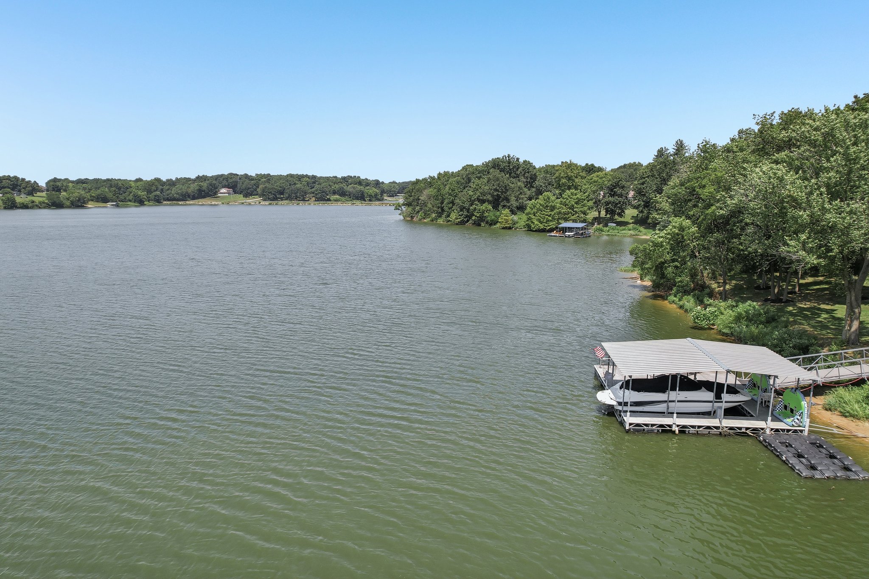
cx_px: 434
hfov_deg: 78.6
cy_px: 290
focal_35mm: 22
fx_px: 531
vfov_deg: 57.2
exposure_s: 1/1500
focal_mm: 8.4
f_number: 2.8
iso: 100
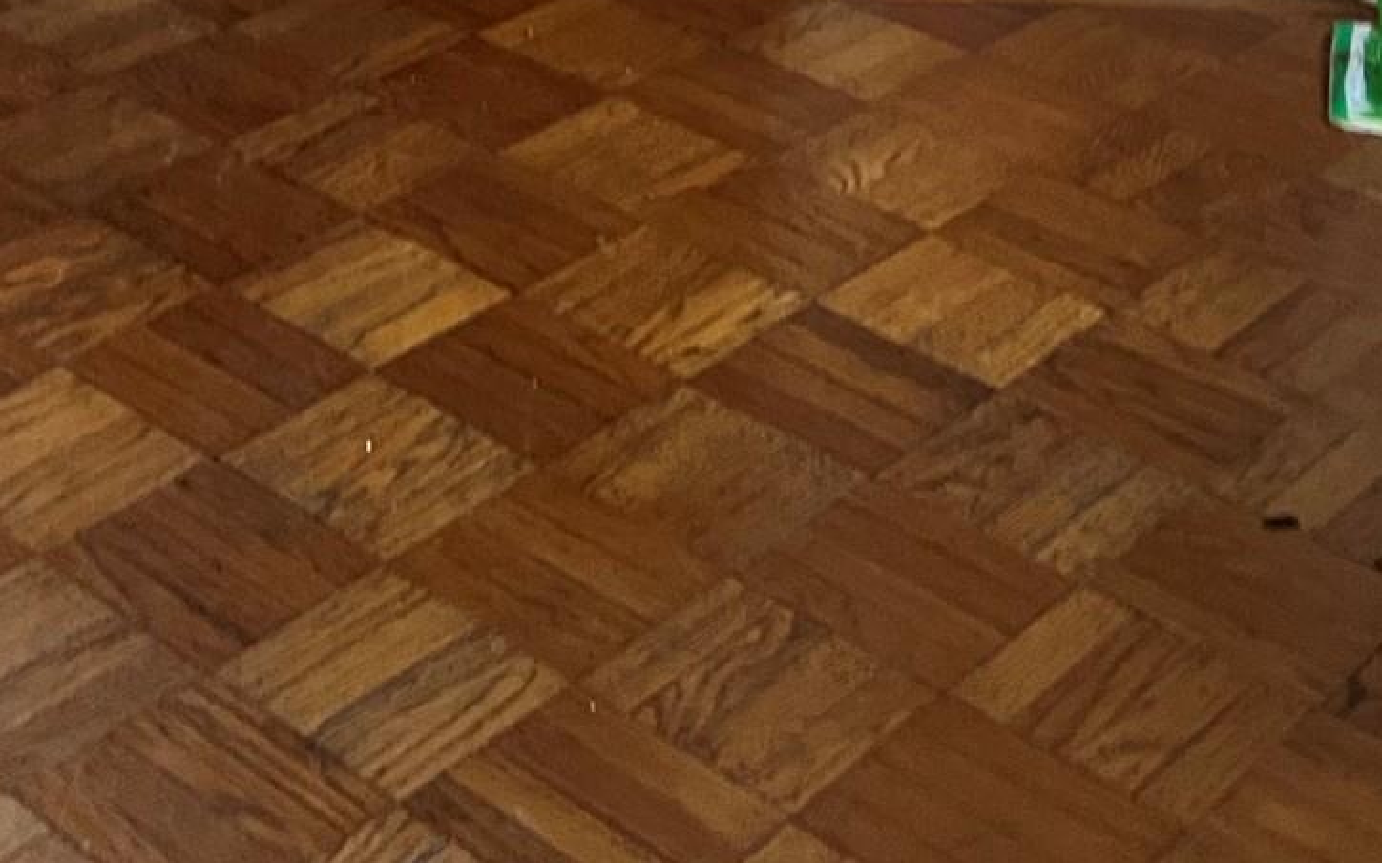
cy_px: -571
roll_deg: -0.8
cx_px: 229
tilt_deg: -11.7
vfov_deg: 15.0
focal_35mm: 78
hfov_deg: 25.9
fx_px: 2937
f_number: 1.5
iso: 640
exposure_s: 1/40
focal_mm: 5.7
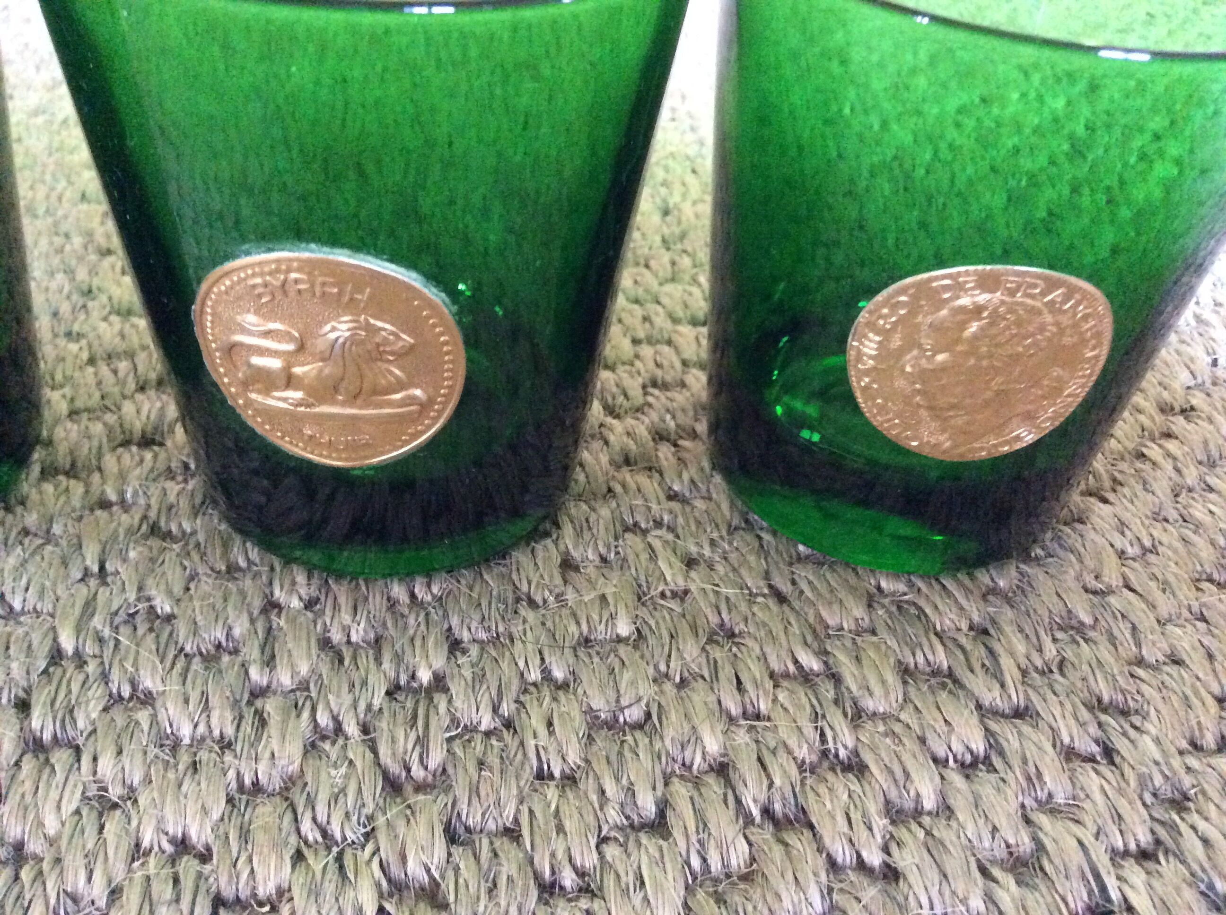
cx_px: 613
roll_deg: -4.4
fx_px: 1132
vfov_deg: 44.1
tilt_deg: -39.1
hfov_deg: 56.9
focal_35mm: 32
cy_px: 458
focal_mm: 3.3
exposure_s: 1/17
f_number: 2.4
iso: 640
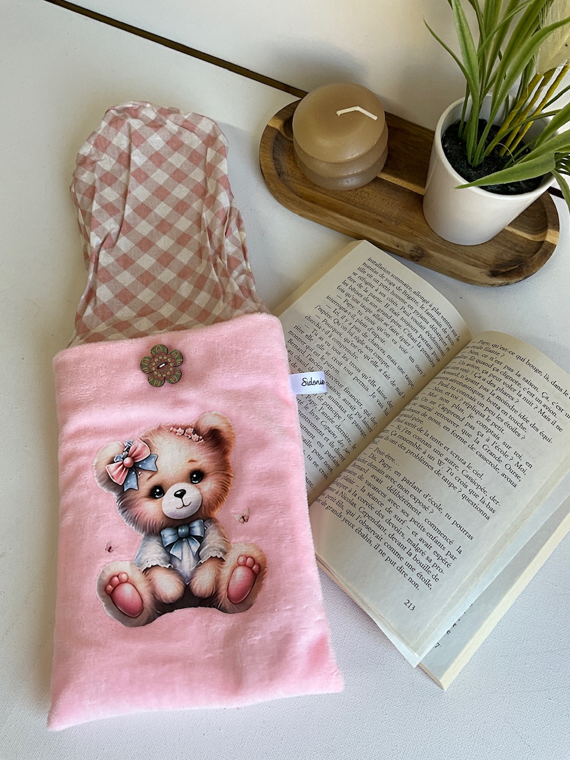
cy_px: 380
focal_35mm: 29
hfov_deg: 48.2
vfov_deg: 61.7
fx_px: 637
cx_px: 285
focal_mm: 3
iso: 20
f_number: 1.8
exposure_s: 1/100
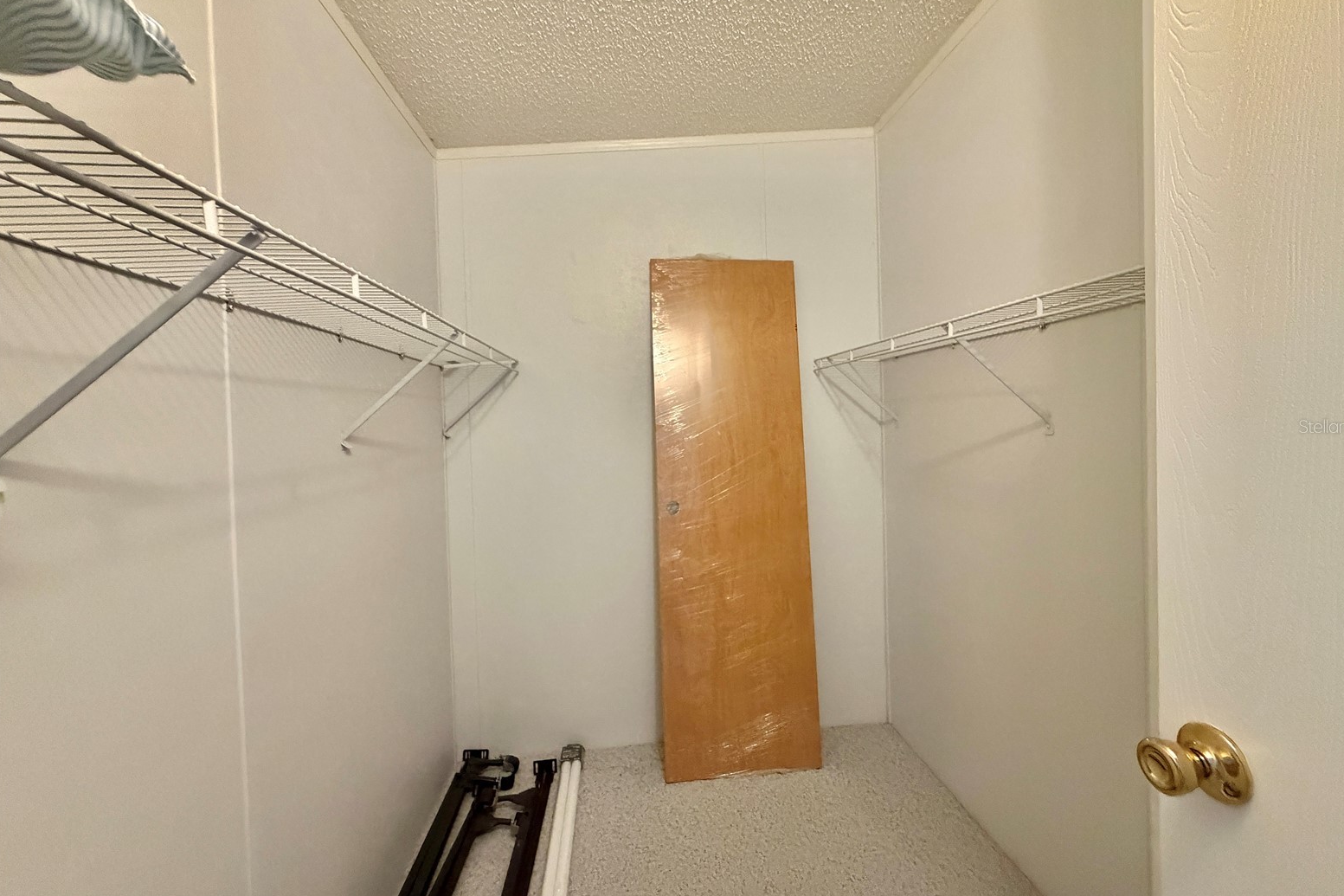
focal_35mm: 15
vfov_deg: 77.3
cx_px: 688
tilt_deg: -1.0
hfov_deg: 100.4
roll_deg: +1.7
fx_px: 560
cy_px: 426
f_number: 2.2
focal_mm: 2.22
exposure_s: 1/60
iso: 800
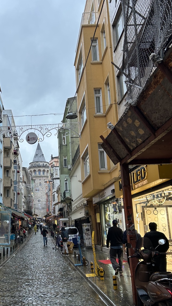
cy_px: 166
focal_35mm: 36
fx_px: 292
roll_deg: +2.1
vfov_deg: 55.2
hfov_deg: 32.0
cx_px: 35
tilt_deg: +11.0
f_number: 1.5
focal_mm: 5.7
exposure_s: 1/205
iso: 40
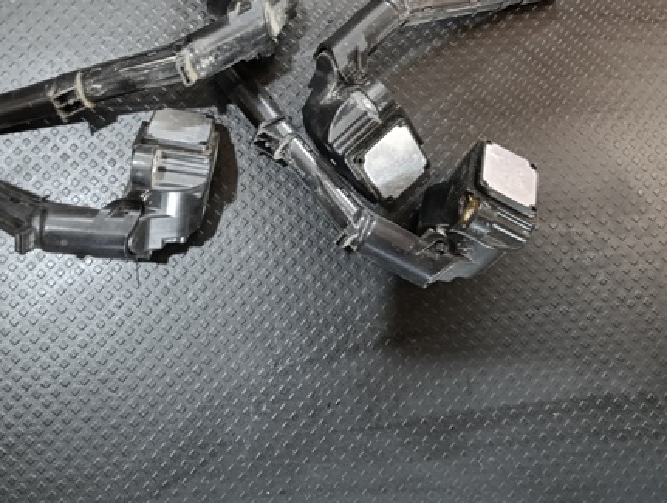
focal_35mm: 34
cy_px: 175
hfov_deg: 53.5
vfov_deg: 41.5
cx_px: 272
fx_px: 656
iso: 2500
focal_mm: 6.11
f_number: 1.7
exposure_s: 1/25
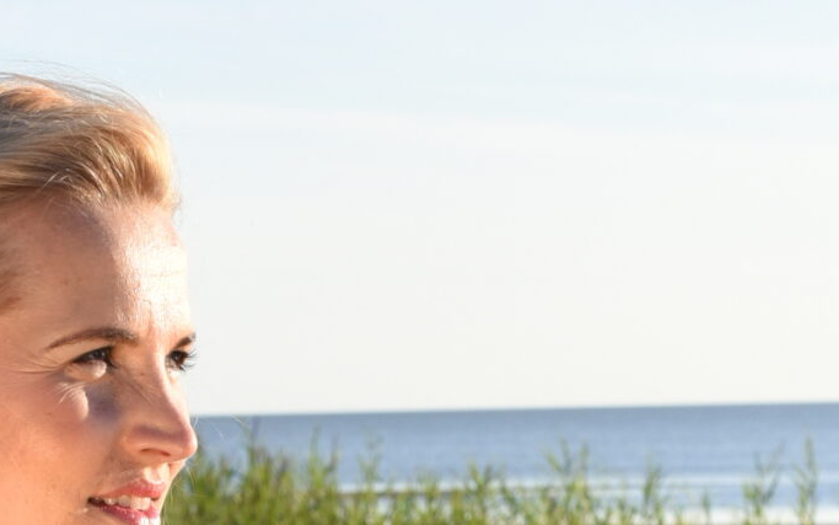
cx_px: 110
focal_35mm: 191
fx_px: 4368
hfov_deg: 10.9
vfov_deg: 6.6
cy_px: 1082
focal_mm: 50
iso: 400
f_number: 9
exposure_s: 1/320
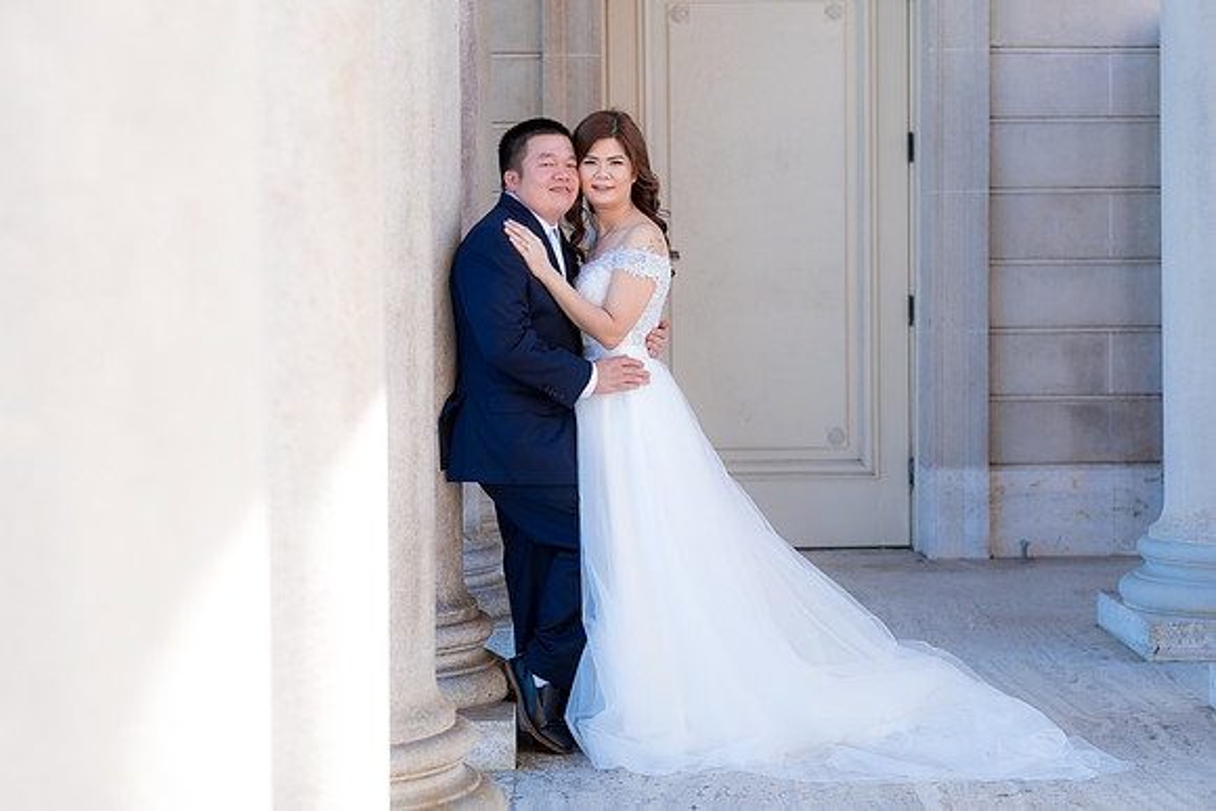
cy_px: 406
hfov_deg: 24.2
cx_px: 608
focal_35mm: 84
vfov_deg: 16.3
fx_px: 2838
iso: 160
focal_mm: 56
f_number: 2.8
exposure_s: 1/250
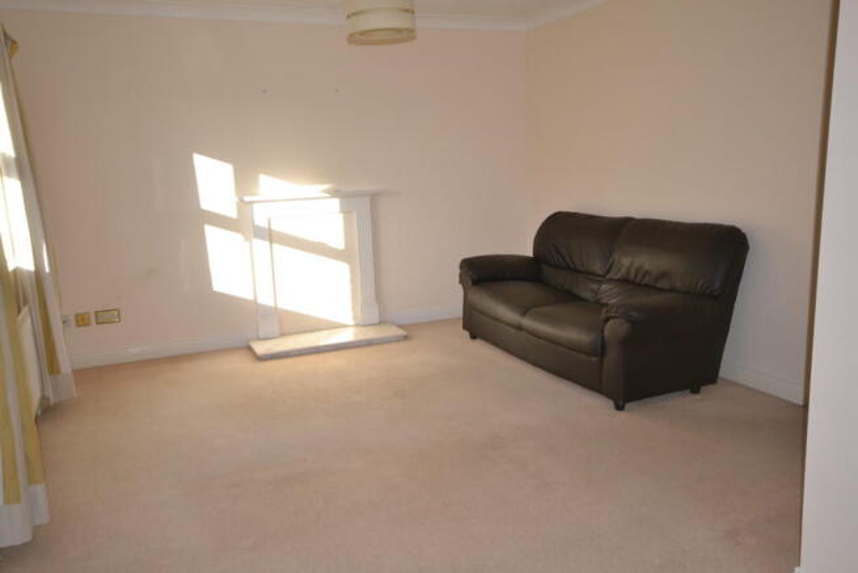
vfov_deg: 43.6
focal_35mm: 30
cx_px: 429
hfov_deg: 61.9
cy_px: 286
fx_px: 715
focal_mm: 20
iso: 320
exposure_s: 1/200
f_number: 5.6
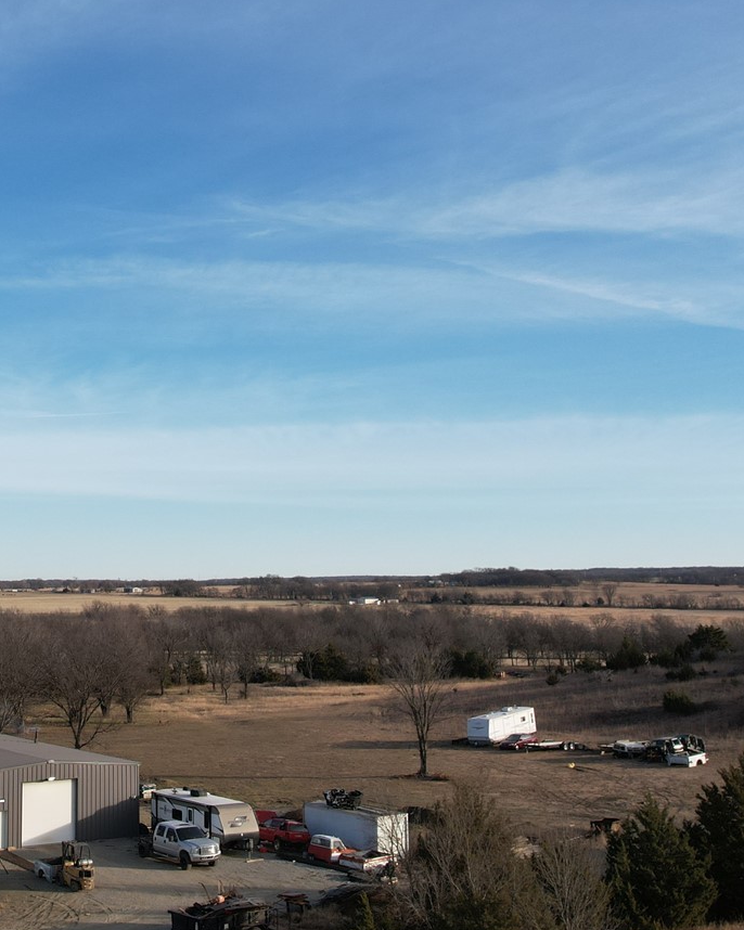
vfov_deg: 37.8
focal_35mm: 49
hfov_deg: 29.6
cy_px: 341
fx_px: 1349
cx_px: 79
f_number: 2.8
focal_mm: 8.38
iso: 110
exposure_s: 1/1250
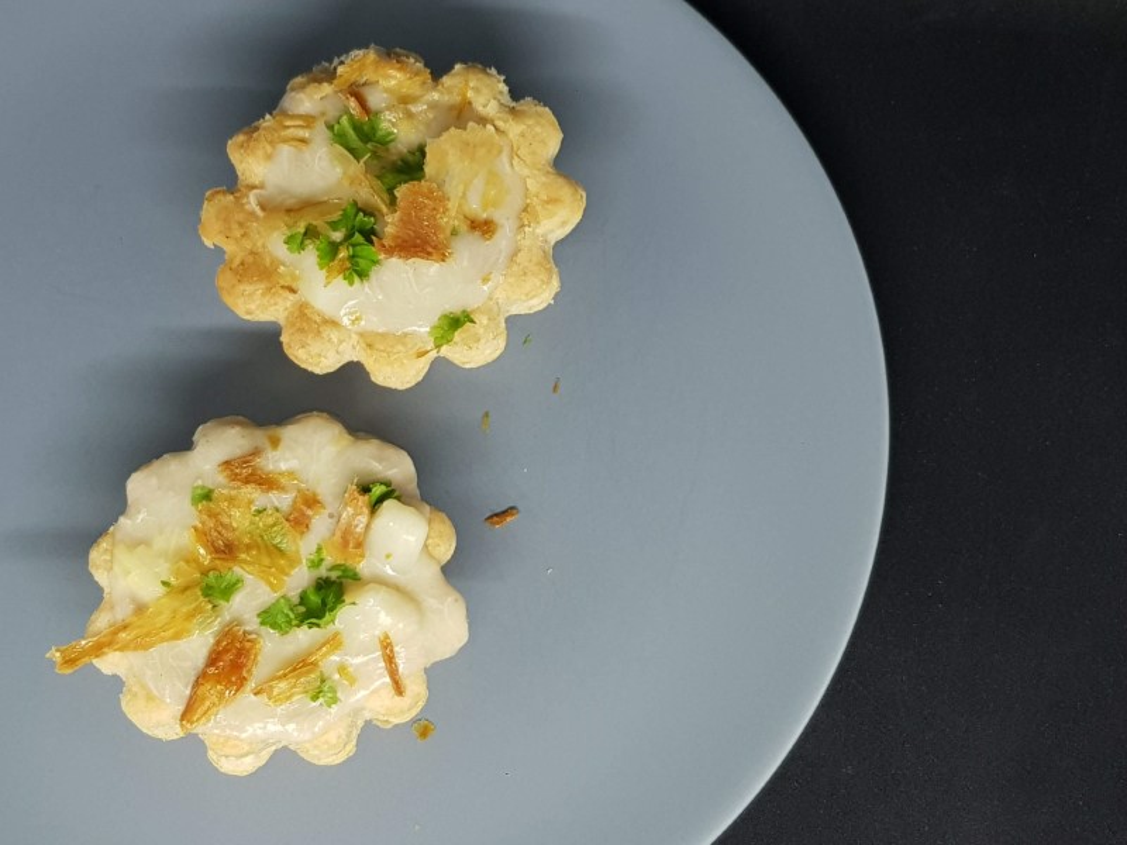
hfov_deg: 67.3
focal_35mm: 26
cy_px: 422
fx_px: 846
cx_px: 564
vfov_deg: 53.1
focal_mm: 4.2
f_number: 1.7
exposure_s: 1/50
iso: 125
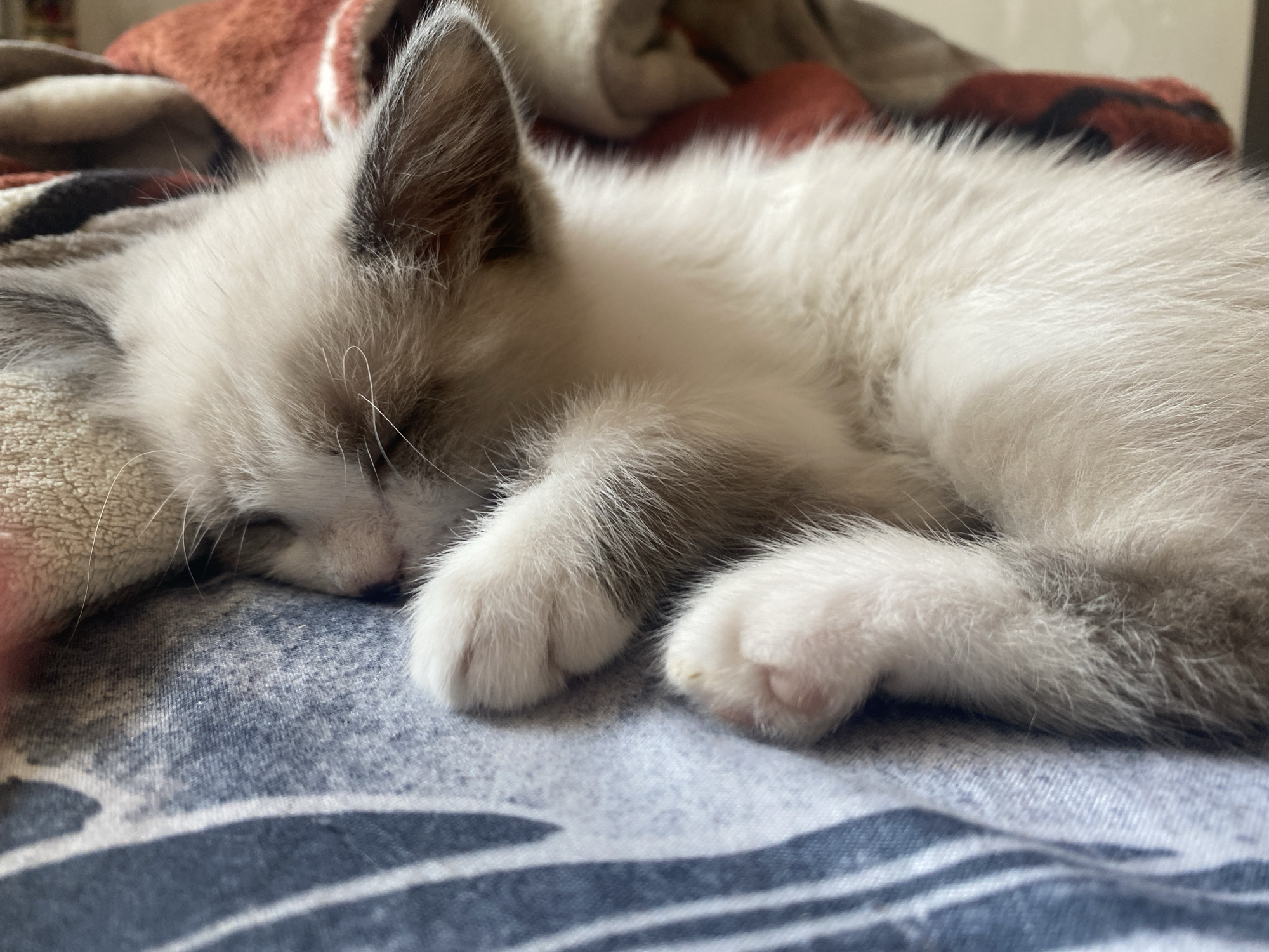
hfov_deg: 67.3
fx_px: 953
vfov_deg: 53.1
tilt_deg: -14.0
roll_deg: +2.0
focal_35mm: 26
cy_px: 476
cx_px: 634
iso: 125
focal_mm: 4.25
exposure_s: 1/72
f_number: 1.8
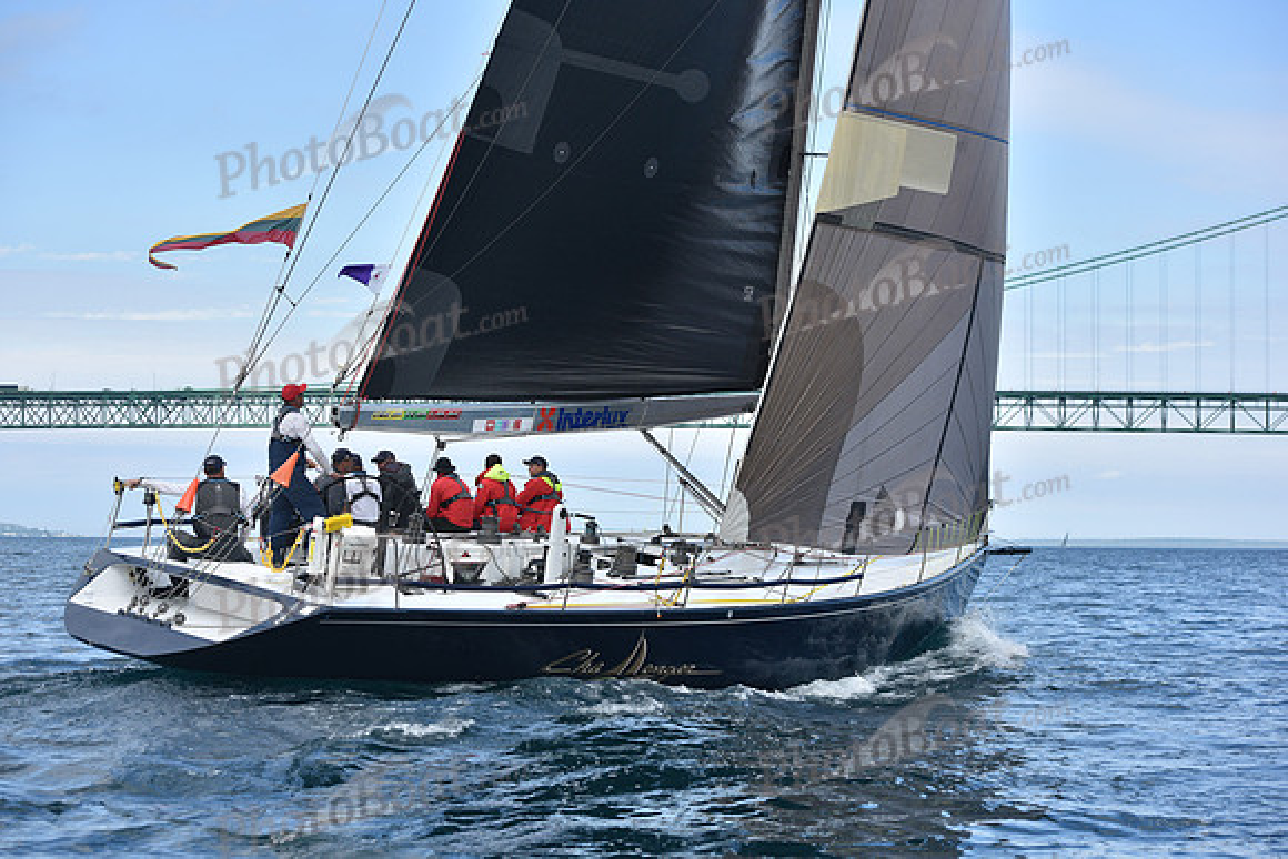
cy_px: 430
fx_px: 2505
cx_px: 644
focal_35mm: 70
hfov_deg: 28.8
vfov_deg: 19.5
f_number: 6.3
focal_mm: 70
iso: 250
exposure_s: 1/800
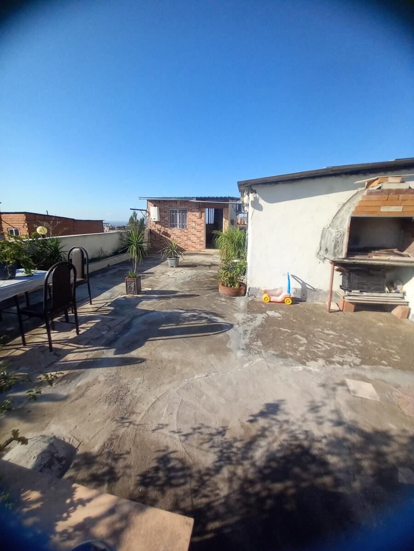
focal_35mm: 13
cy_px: 276
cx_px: 207
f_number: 2.2
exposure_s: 1/1035
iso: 50
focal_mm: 1.13
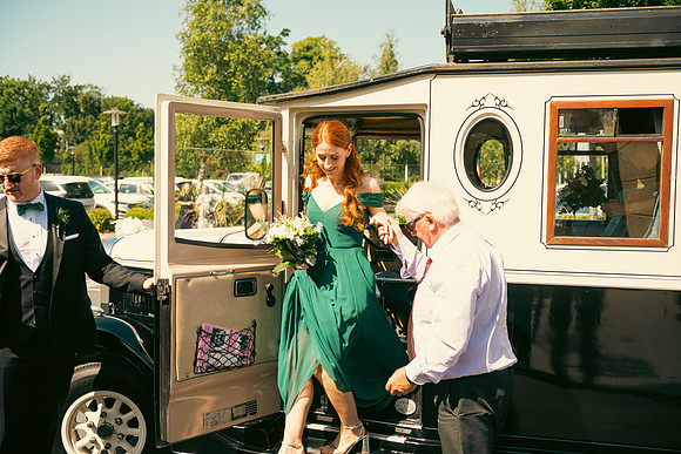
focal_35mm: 40
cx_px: 340
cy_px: 227
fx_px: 757
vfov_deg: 33.4
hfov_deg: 48.4
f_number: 3.5
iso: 125
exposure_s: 1/800
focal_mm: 40
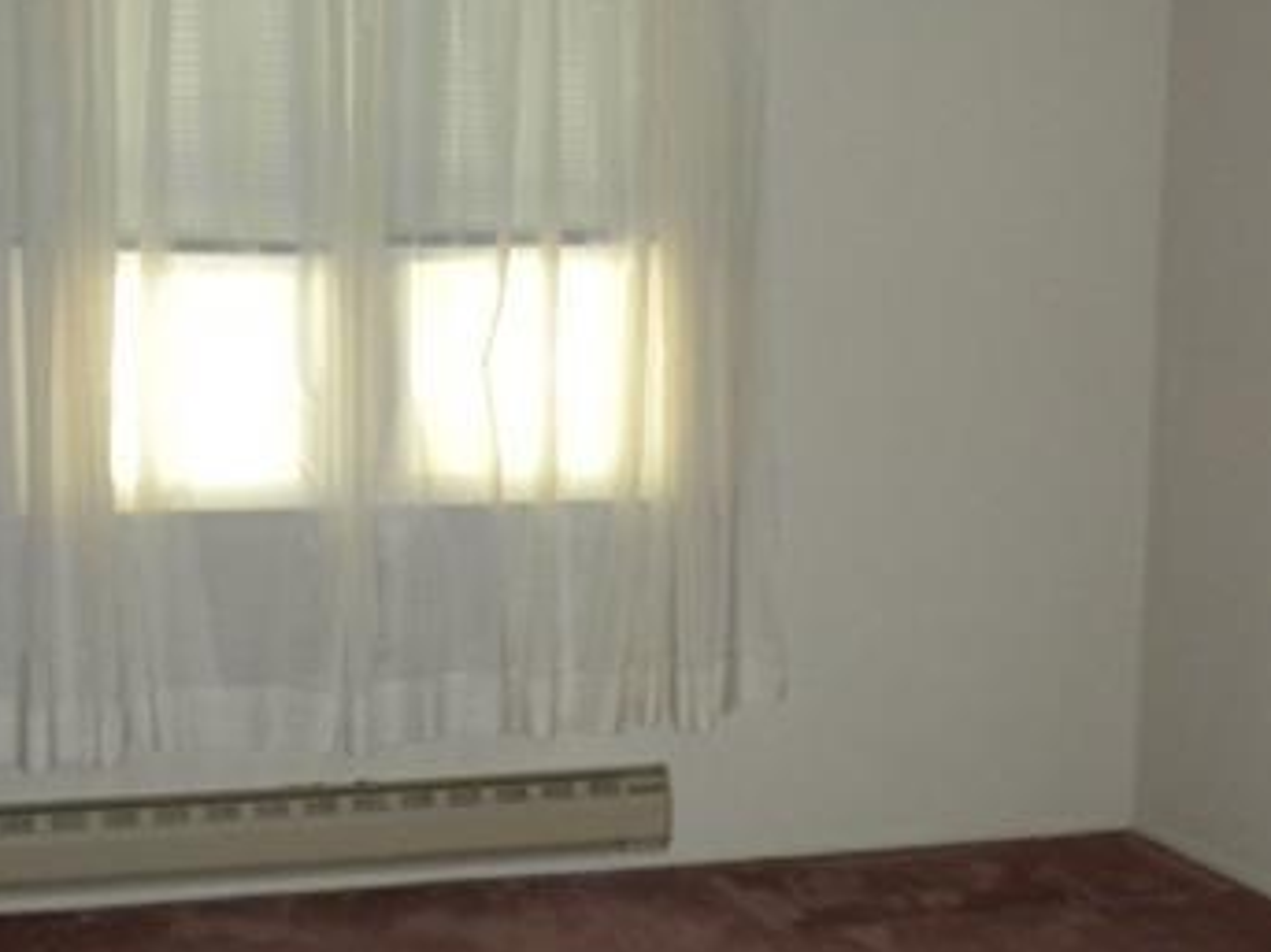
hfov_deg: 28.2
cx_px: 615
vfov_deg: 21.3
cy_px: 574
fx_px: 2533
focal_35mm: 69
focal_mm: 6.6
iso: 400
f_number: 3.5
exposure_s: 1/30
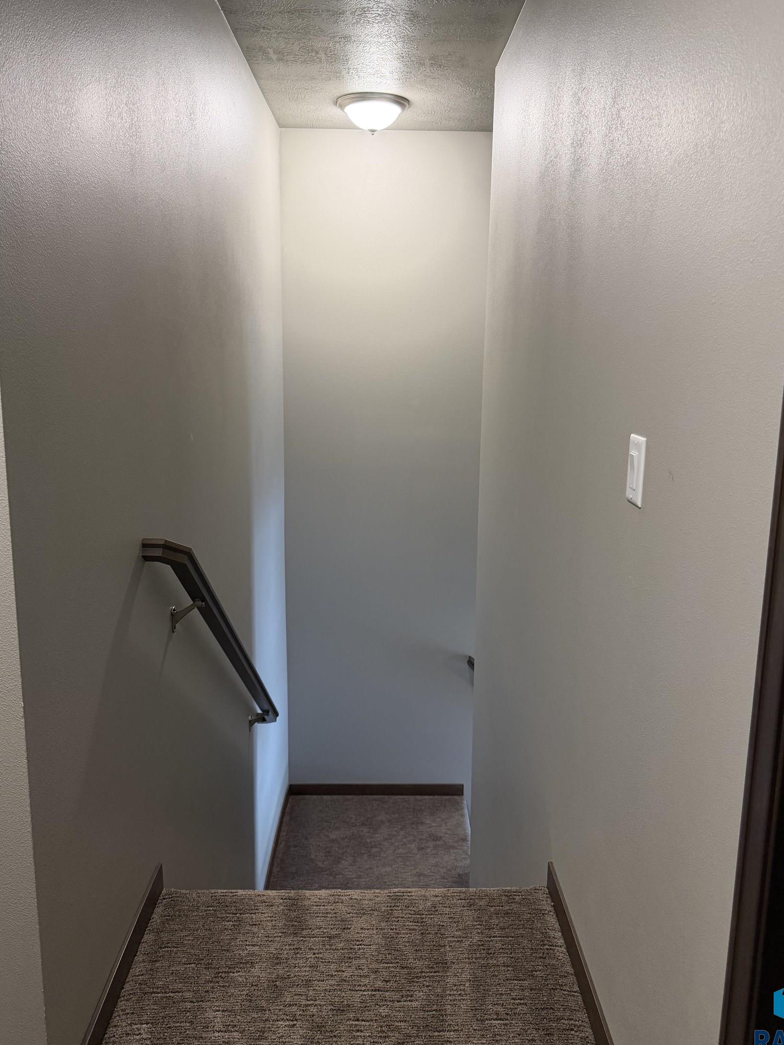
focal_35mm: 26
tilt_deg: -10.4
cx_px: 400
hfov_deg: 53.1
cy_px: 489
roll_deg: -1.2
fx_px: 785
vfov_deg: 67.2
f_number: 1.78
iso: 320
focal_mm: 6.76
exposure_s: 1/60
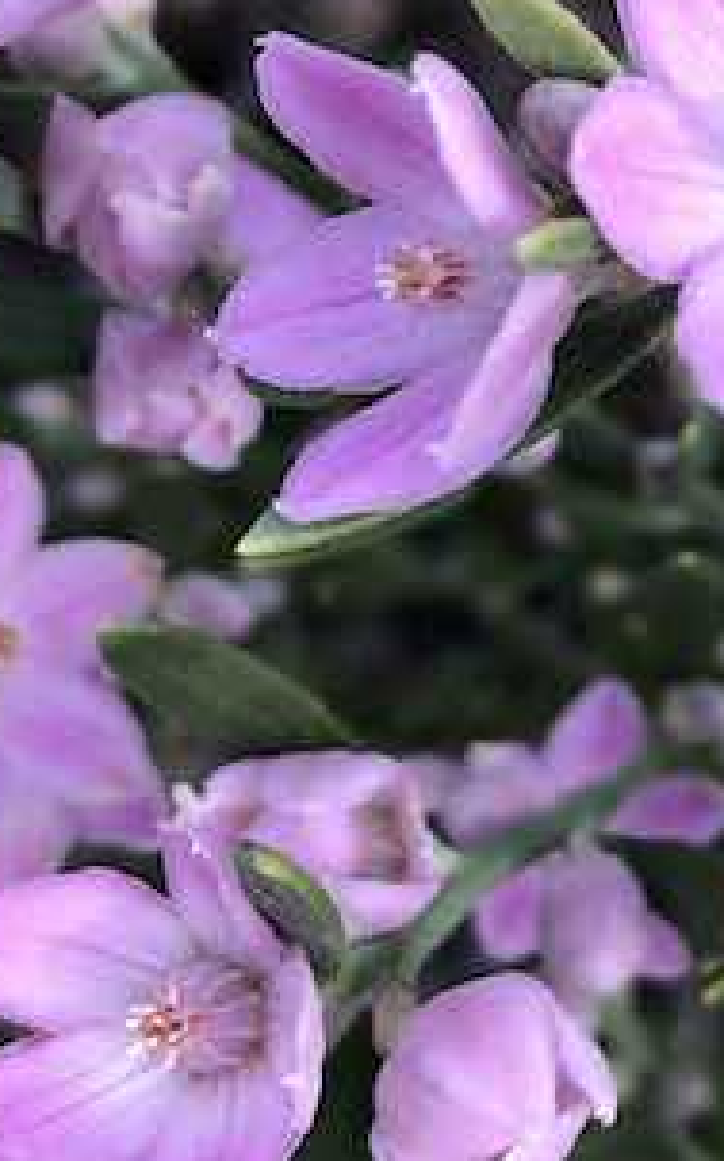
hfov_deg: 13.0
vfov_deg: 21.0
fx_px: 3098
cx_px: 827
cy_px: 291
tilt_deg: -74.4
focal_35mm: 98
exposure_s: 1/276
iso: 20
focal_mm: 3.99
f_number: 1.8
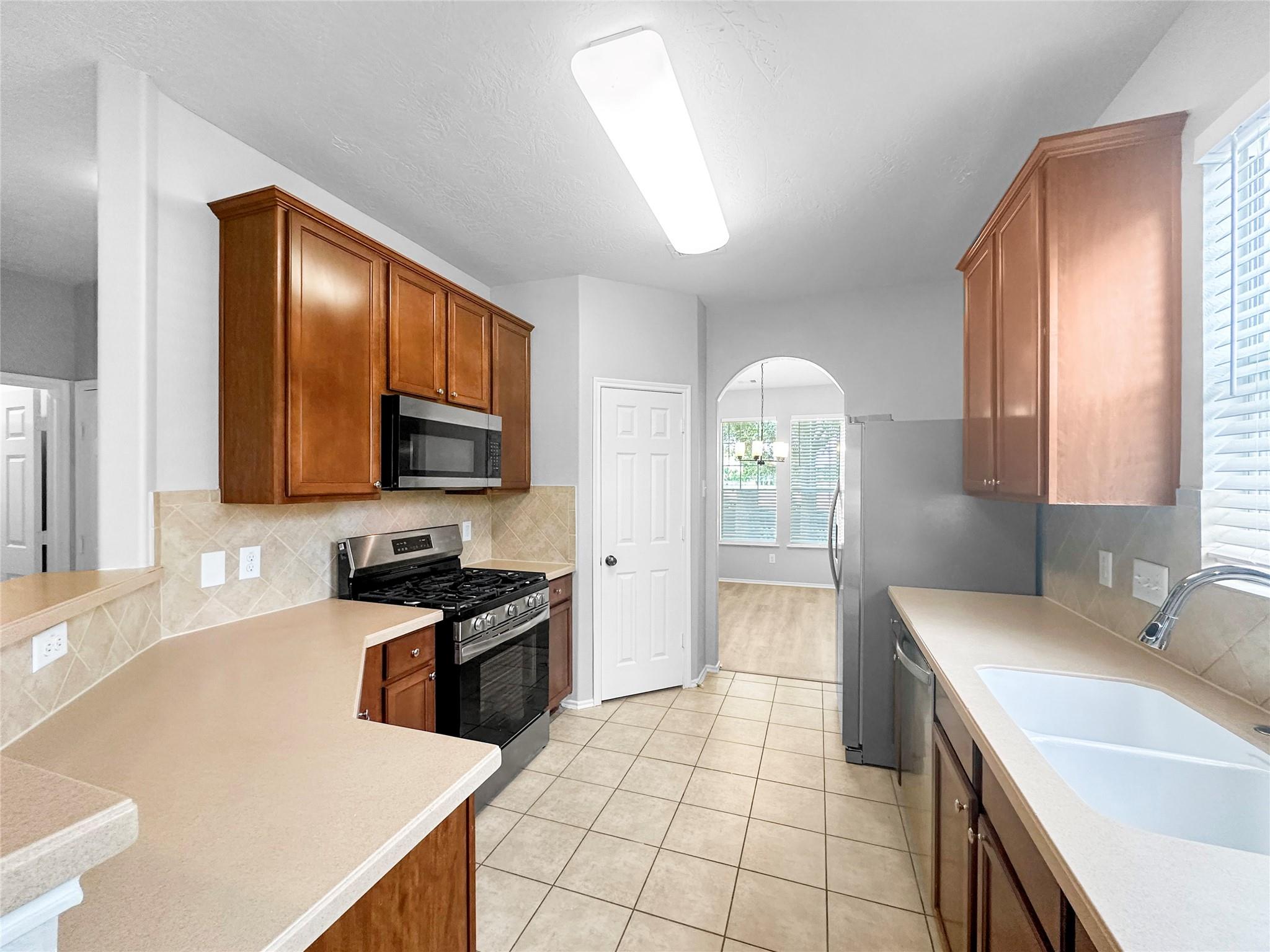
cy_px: 476
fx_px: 514
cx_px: 635
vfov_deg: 85.7
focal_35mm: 14
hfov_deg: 102.1
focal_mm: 2.22
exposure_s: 1/120
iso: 200
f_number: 2.2
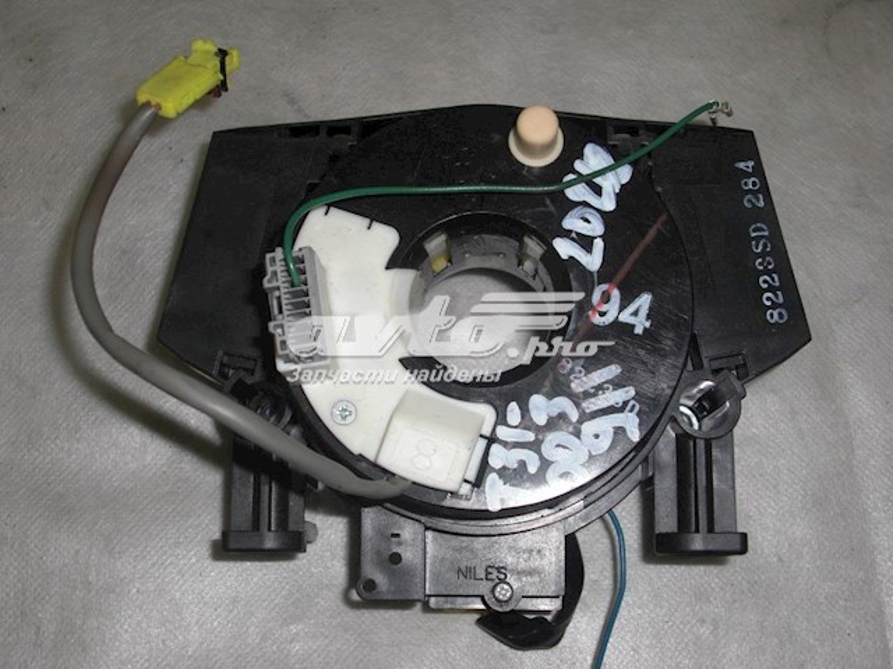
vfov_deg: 33.6
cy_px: 334
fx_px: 1109
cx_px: 446
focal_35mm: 43
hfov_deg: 43.9
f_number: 3.1
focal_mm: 7.6
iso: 50
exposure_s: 1/60
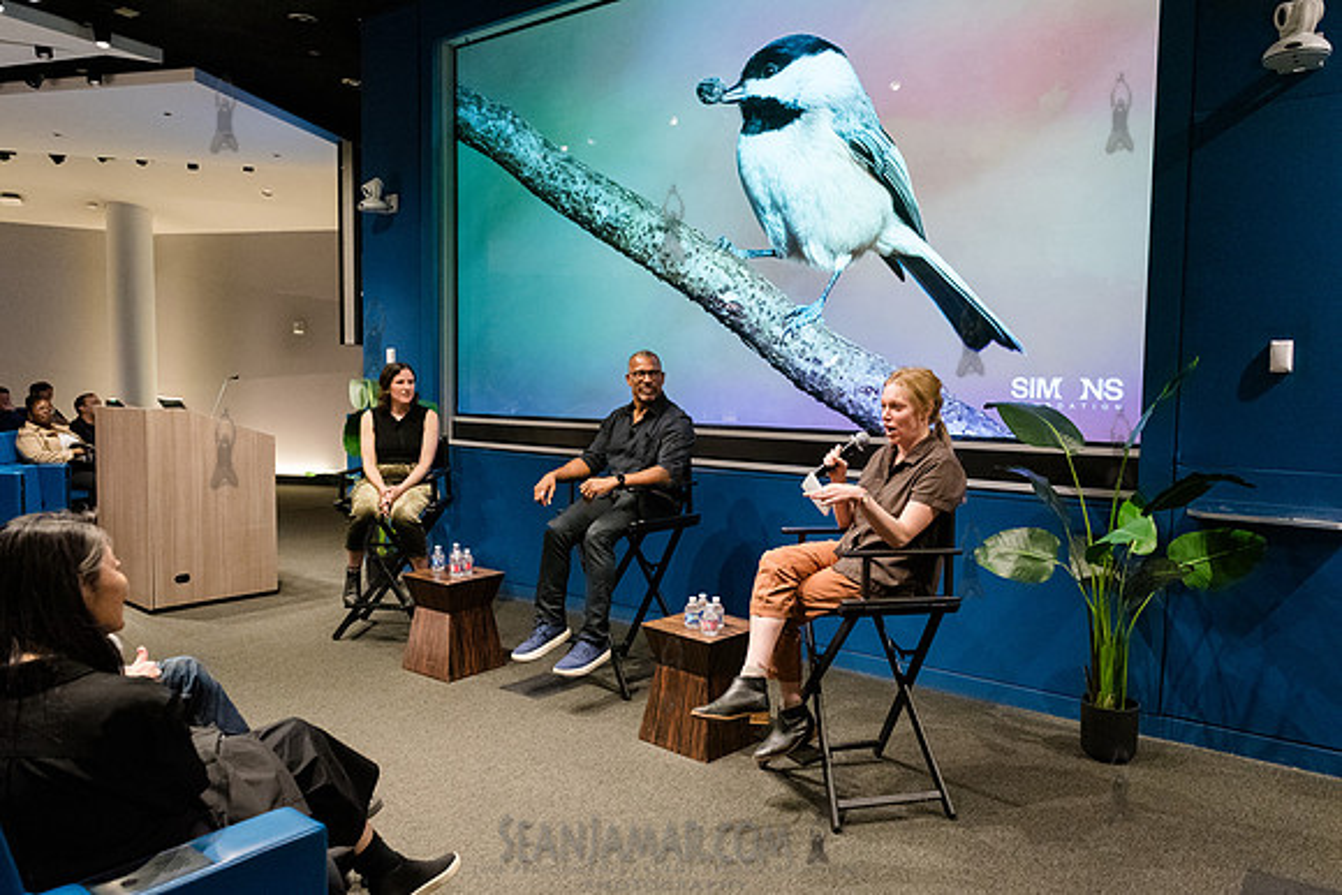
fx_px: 947
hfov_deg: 70.6
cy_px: 448
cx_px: 671
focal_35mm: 25
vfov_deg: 50.6
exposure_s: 1/200
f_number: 3.5
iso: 6400
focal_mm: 24
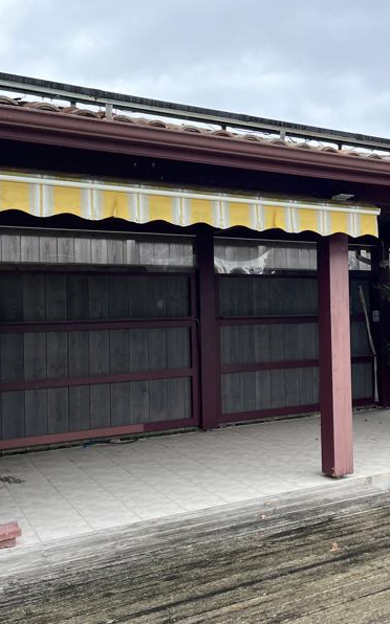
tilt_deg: +6.0
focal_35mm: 37
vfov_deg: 52.8
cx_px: 298
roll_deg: +3.1
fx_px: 630
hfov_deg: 33.6
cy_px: 312
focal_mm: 5.1
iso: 64
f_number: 1.6
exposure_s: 1/133
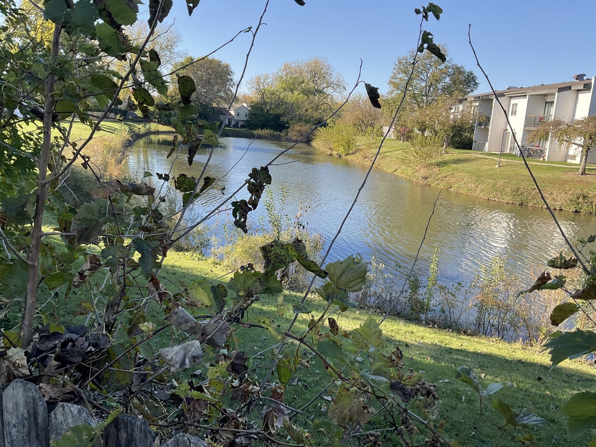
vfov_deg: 48.2
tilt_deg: -12.3
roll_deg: -5.2
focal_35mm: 29
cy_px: 224
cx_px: 298
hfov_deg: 61.7
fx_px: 499
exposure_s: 1/486
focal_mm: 3
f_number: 1.8
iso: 16
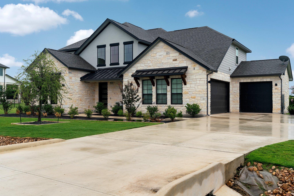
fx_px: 286
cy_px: 98
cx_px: 147
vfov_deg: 37.9
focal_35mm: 35
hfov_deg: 54.4
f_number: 8
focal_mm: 35
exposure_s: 1/320
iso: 500
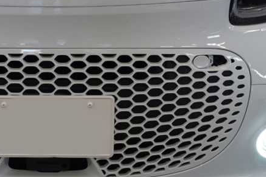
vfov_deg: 13.6
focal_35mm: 101
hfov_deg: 19.9
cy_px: 94
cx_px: 43
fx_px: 746
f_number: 5.6
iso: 200
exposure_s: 1/50
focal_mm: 43
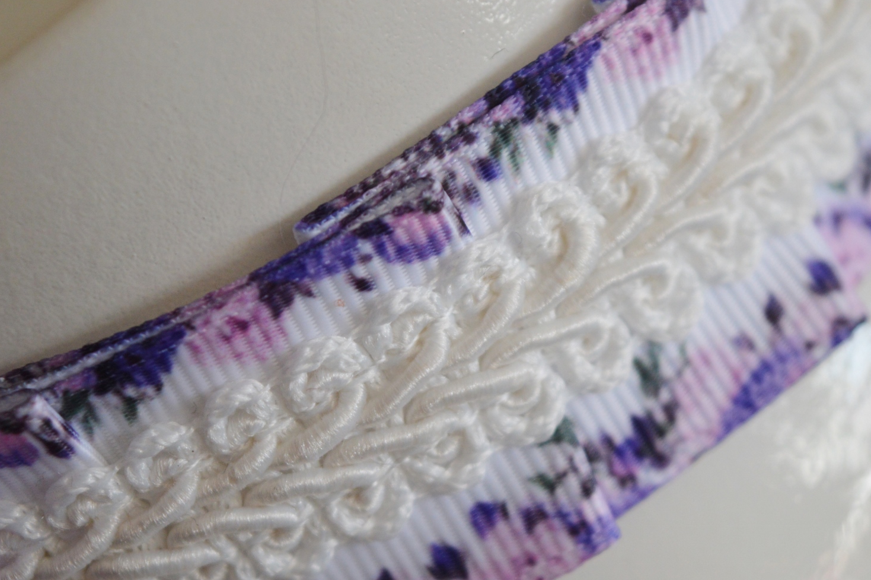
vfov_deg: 10.9
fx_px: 3016
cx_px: 522
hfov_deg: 16.4
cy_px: 430
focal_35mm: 125
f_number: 5.6
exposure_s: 1/100
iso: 640
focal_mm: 55
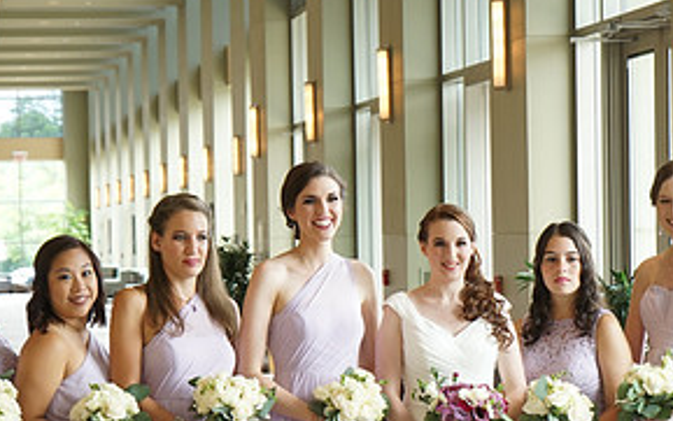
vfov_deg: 9.1
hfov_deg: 14.6
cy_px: 378
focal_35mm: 143
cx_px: 403
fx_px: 2624
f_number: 5.6
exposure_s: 1/60
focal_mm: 70
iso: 640
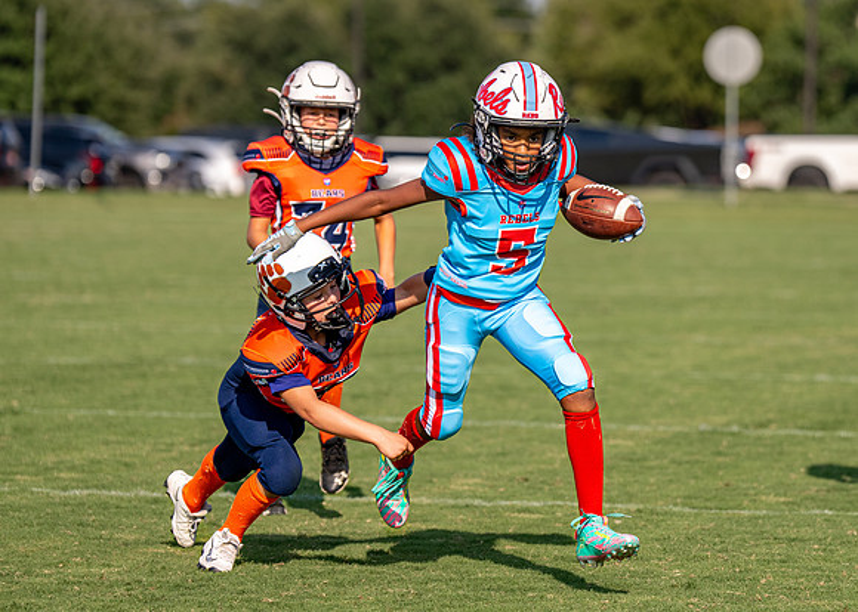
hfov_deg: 9.1
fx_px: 5380
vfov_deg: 6.5
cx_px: 583
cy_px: 253
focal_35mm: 221
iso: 160
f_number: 2.8
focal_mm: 137
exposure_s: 1/5000
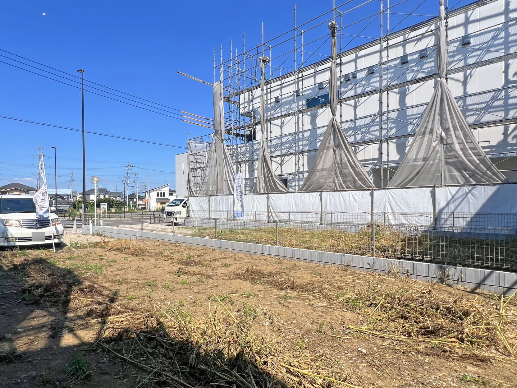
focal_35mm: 20
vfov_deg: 65.9
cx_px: 202
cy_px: 208
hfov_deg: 80.6
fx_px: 299
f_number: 1.8
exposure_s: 1/1815
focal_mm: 1.57
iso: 32
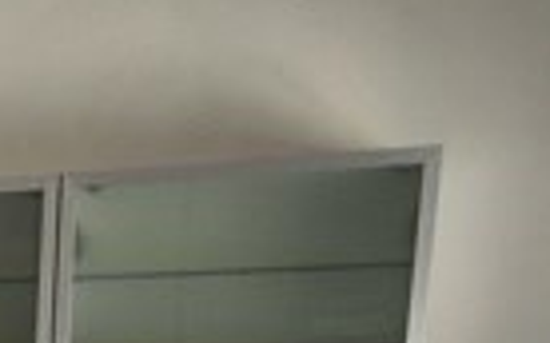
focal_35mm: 80
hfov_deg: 21.4
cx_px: -291
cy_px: 730
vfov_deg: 13.4
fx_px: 1198
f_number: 2.2
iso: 80
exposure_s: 1/100
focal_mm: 2.2
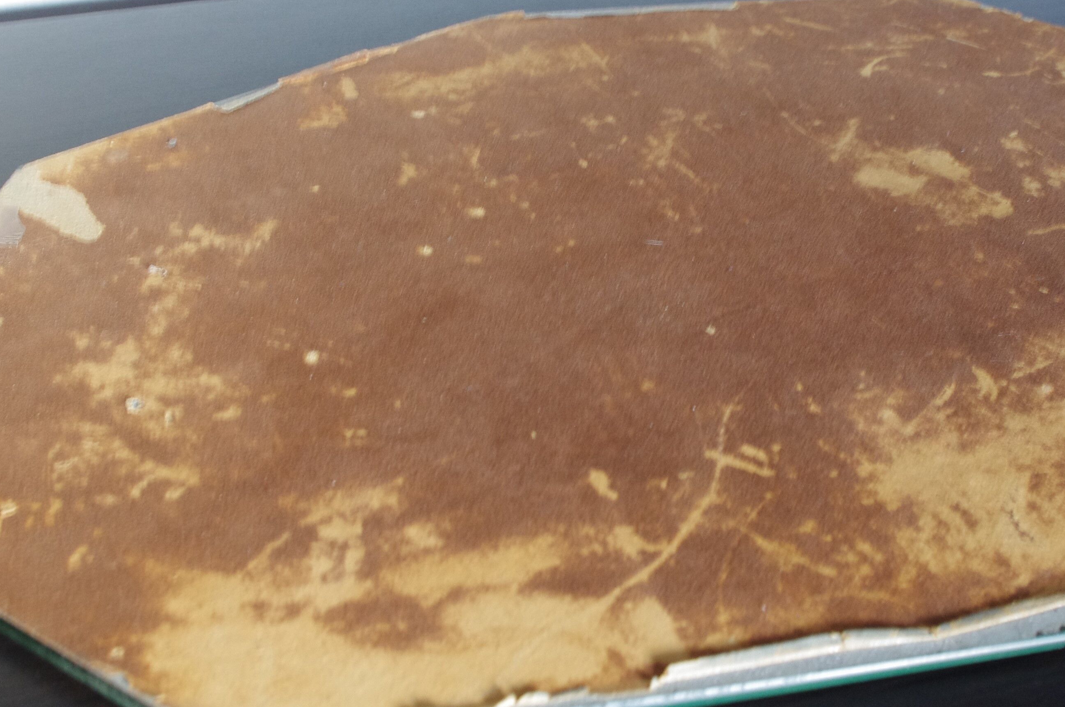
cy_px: 333
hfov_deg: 39.6
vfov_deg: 26.9
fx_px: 1477
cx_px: 590
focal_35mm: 50
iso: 800
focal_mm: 21.25
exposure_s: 1/4
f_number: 8
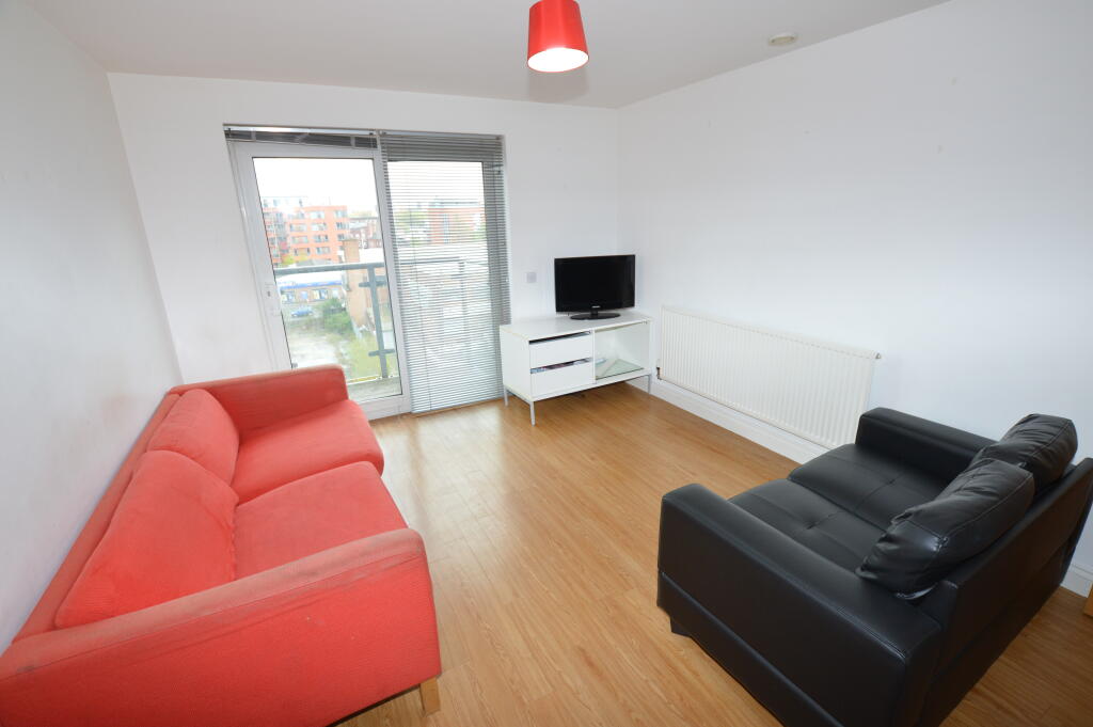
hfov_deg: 100.4
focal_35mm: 15
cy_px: 364
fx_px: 455
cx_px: 546
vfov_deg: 77.2
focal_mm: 10
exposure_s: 1/125
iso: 360
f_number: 5.6
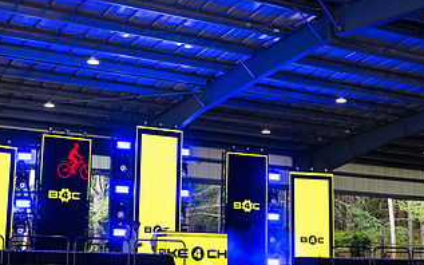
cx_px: 187
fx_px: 647
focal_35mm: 56
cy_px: 148
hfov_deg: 36.2
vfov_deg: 23.1
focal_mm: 30
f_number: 4
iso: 720
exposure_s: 1/640
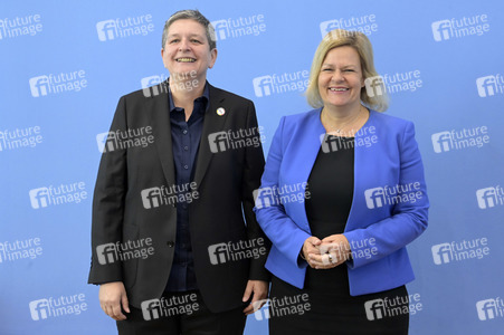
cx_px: 252
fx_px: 727
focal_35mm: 52
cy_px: 168
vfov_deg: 26.0
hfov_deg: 38.2
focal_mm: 52
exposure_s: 1/400
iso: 5000
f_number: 7.1
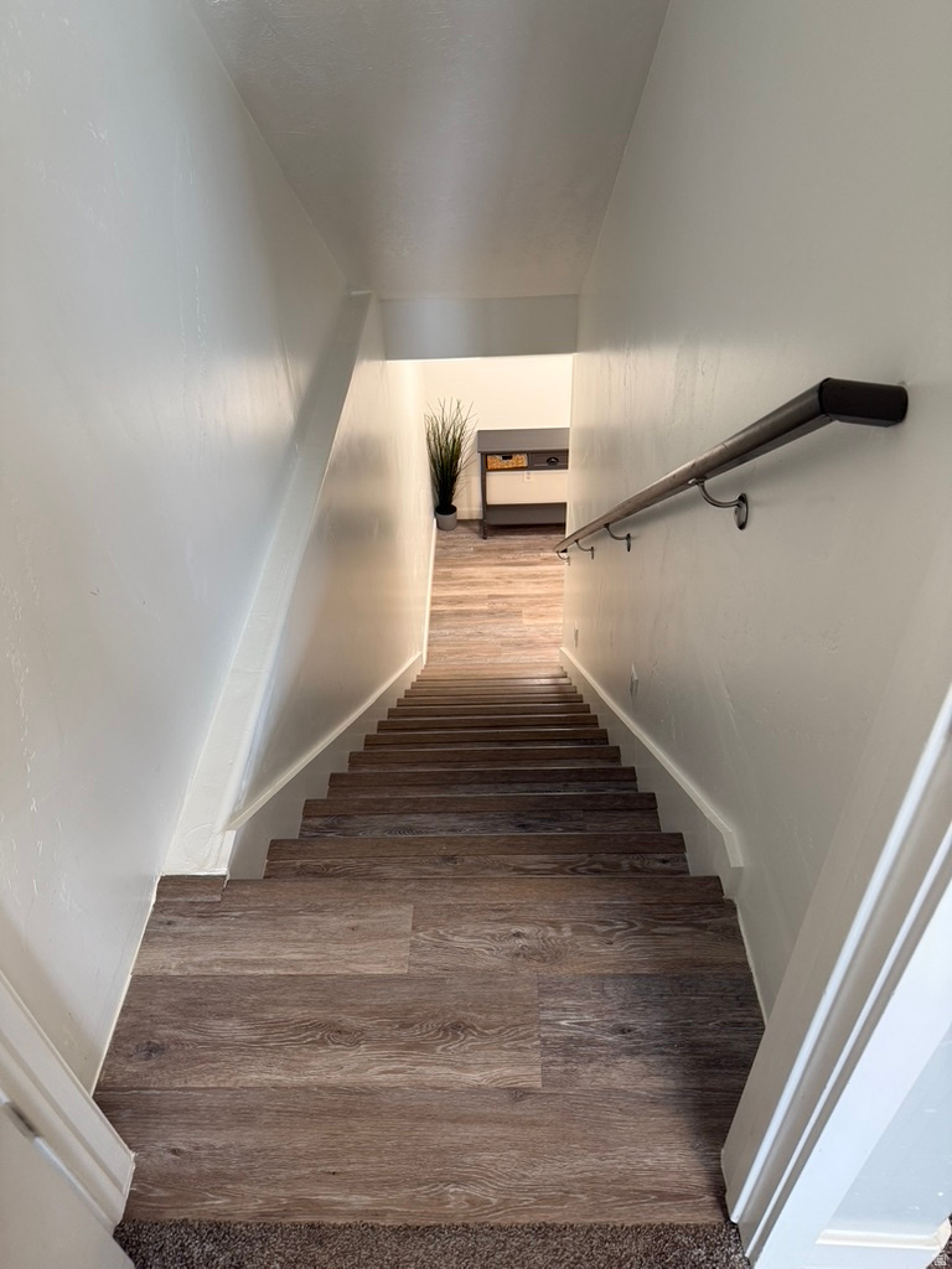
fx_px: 880
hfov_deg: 56.8
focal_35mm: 24
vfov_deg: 71.6
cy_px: 634
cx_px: 476
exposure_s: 1/60
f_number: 1.78
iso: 200
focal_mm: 6.76
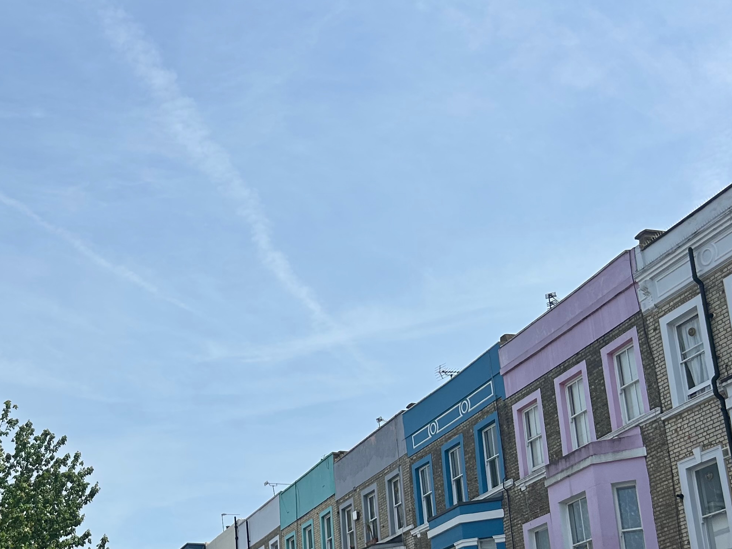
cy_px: 433
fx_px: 1121
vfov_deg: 27.0
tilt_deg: +17.6
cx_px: 139
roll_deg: +0.2
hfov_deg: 35.0
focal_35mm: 53
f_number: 1.5
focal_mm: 5.7
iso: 50
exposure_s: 1/6579
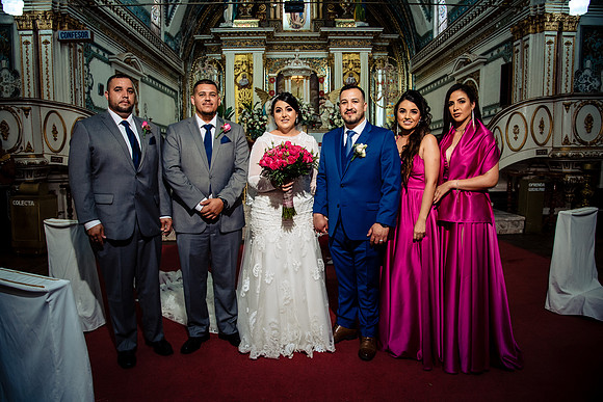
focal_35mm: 24
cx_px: 302
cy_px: 201
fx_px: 402
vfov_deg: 53.2
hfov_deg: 73.7
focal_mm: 24
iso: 2000
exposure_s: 1/125
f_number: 5.6
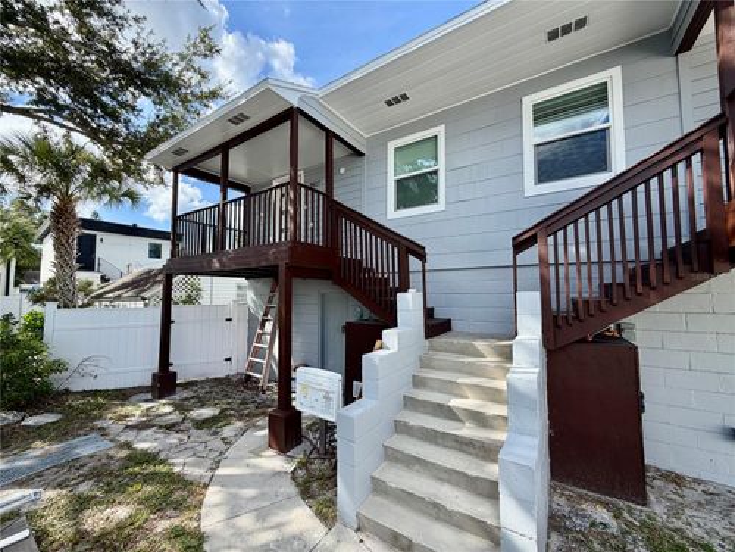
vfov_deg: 85.7
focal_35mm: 14
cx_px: 368
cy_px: 276
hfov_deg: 102.1
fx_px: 297
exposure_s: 1/638
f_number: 2.2
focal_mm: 2.22
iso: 40
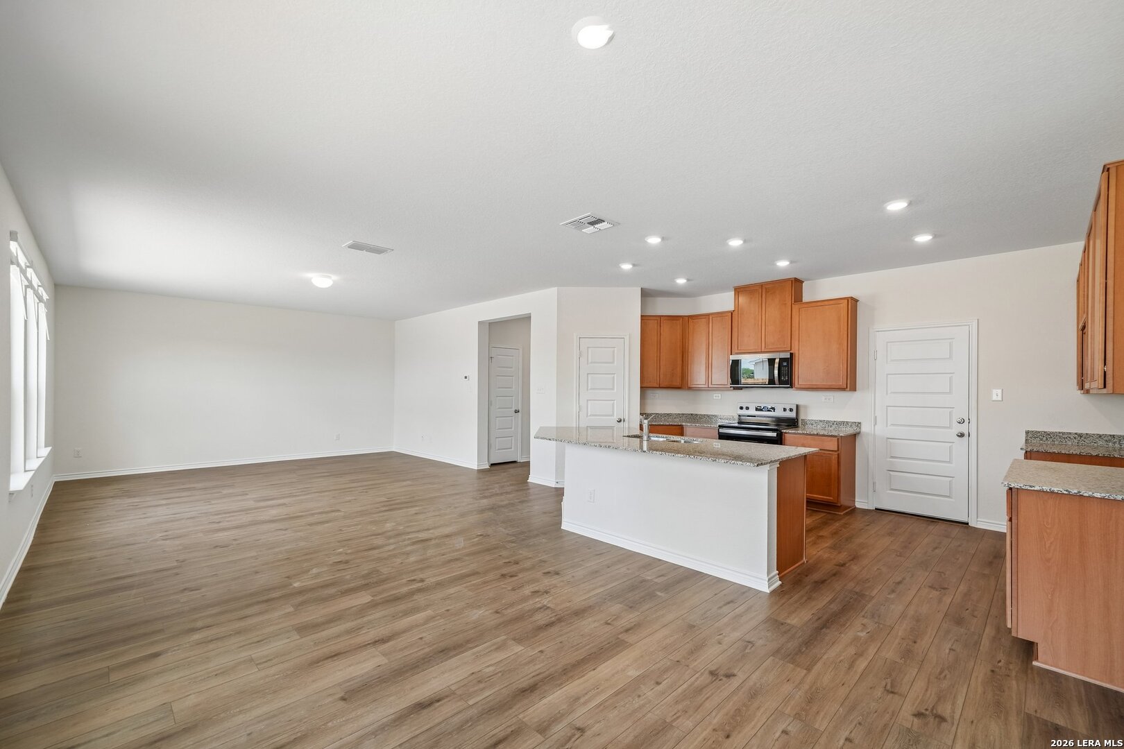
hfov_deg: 100.4
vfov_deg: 77.3
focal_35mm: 15
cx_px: 562
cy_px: 374
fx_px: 468
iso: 500
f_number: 8
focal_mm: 15
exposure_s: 1/60
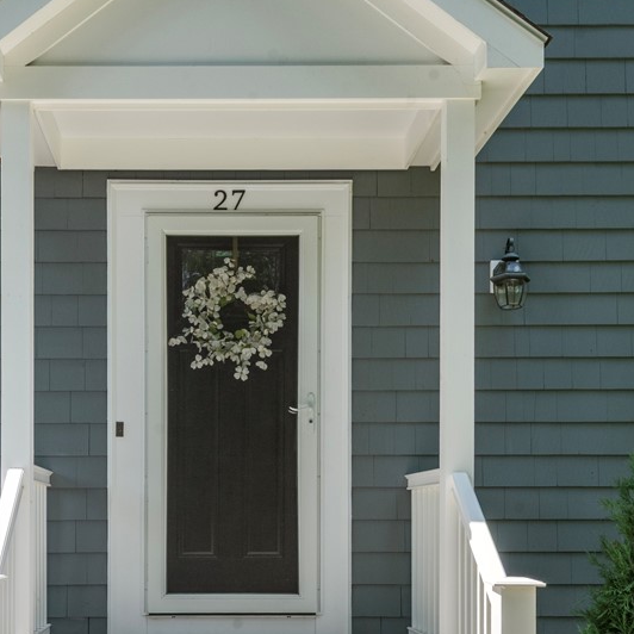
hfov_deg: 32.5
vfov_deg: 32.5
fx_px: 1078
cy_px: 422
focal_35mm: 52
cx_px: 205
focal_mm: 20
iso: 400
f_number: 14
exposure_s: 1/100
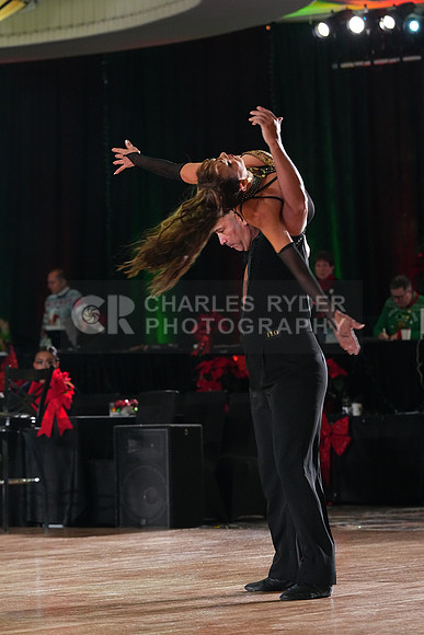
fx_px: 2578
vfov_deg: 14.1
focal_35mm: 146
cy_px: 318
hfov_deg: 9.4
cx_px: 212
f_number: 5.6
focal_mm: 146
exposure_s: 1/400
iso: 8000
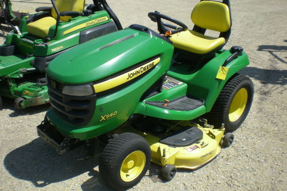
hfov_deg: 48.5
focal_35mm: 40
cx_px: 145
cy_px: 89
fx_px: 319
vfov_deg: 33.3
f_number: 4.6
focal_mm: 6.3
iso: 50
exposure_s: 1/420
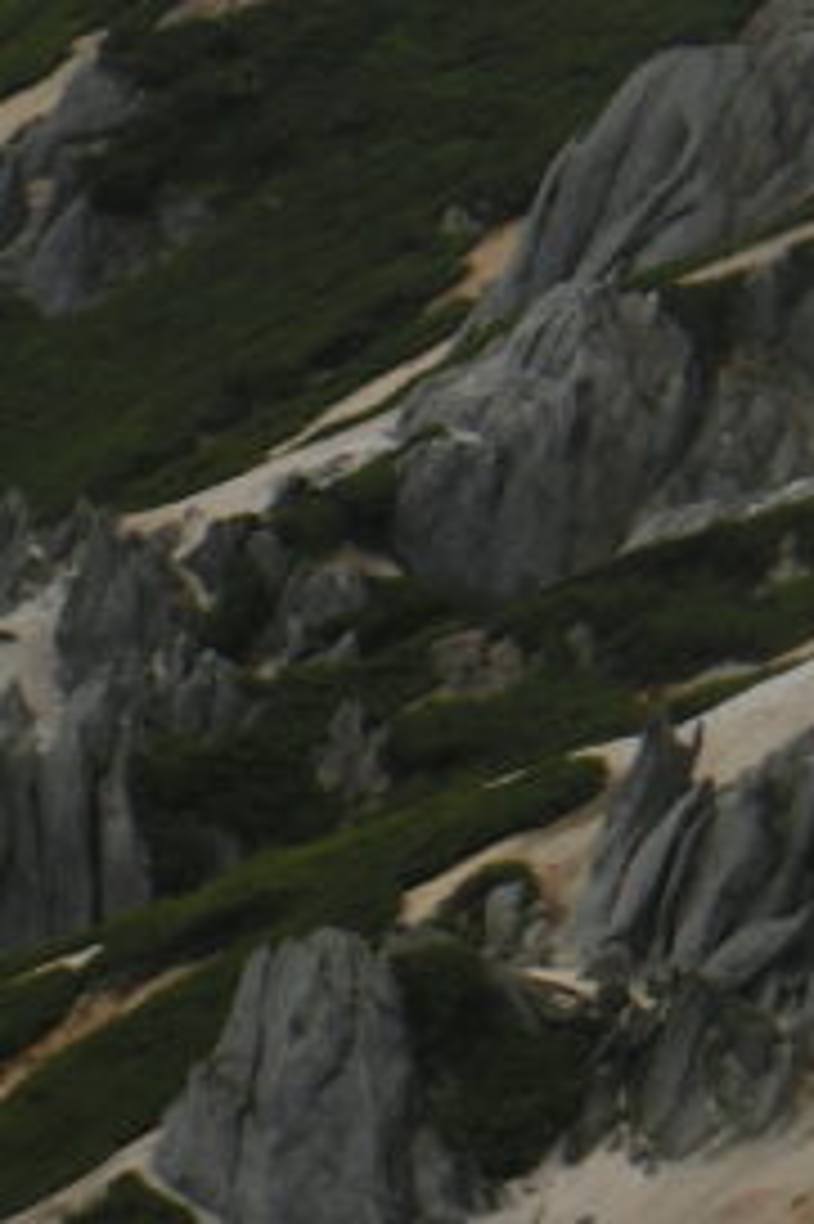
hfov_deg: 2.1
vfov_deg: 3.2
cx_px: 1655
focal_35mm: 647
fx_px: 21970
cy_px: -324
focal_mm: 29.5
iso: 80
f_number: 5.9
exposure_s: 1/640
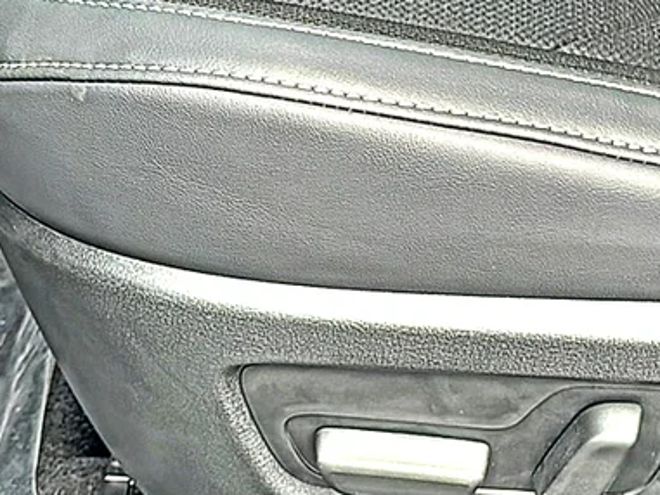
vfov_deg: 18.7
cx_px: 506
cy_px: 292
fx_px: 1507
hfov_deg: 24.4
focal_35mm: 79
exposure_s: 1/119
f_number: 1.78
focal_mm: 6.86
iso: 64
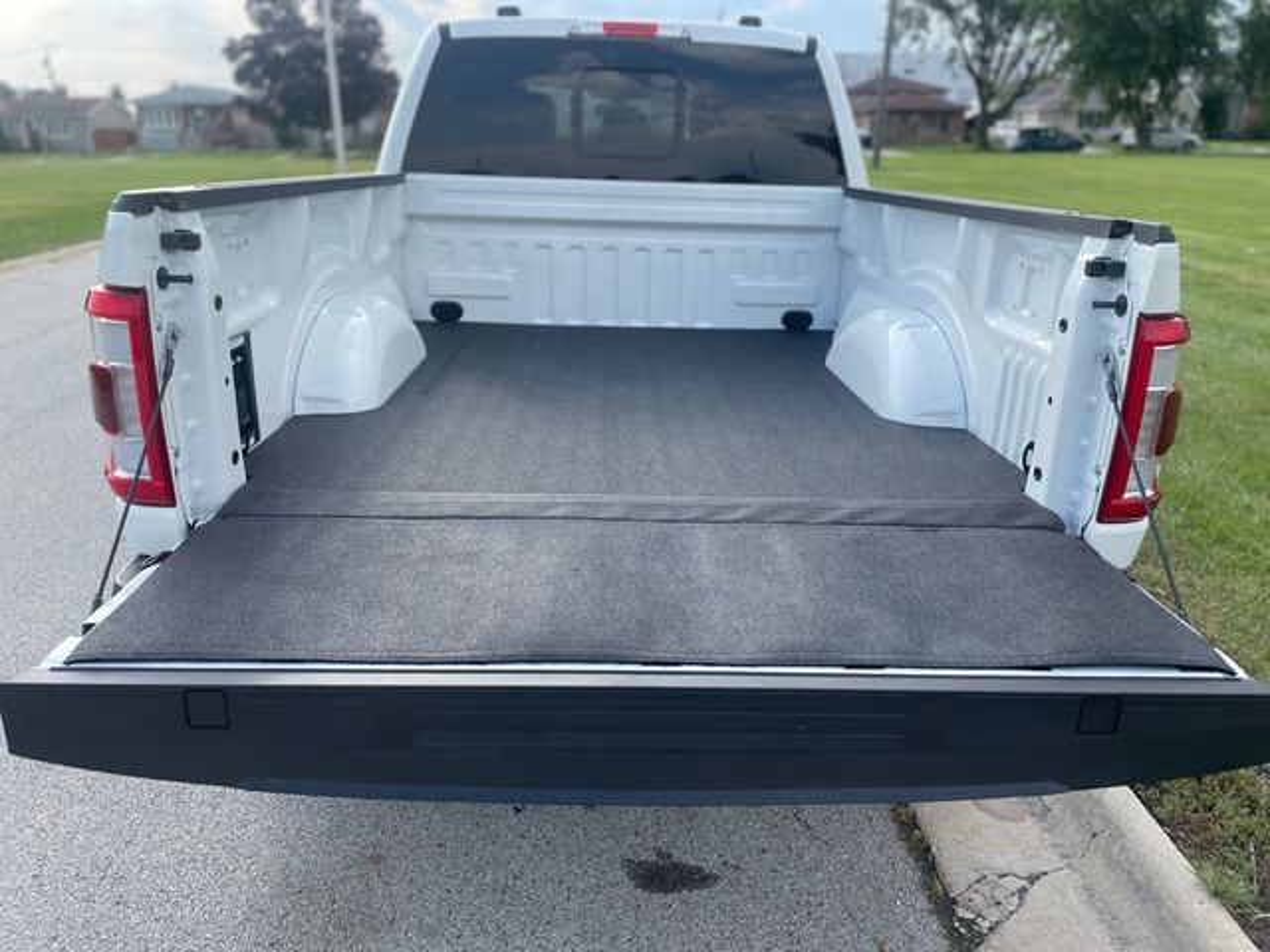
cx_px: 635
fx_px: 954
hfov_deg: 67.3
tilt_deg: -17.9
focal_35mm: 26
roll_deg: +1.0
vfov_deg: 53.1
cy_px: 476
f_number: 1.6
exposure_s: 1/1689
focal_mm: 4.2
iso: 50
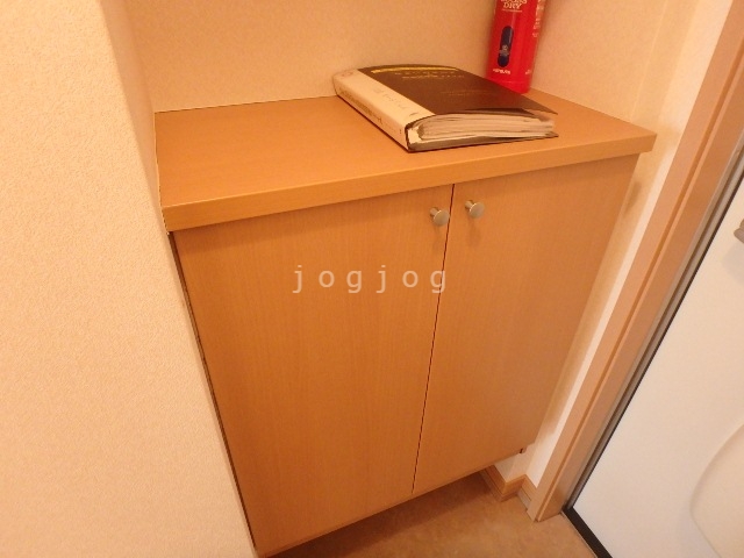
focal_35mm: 21
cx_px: 372
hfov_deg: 79.0
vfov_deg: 63.4
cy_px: 279
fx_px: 451
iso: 640
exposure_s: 1/30
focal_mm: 3.7
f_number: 3.5
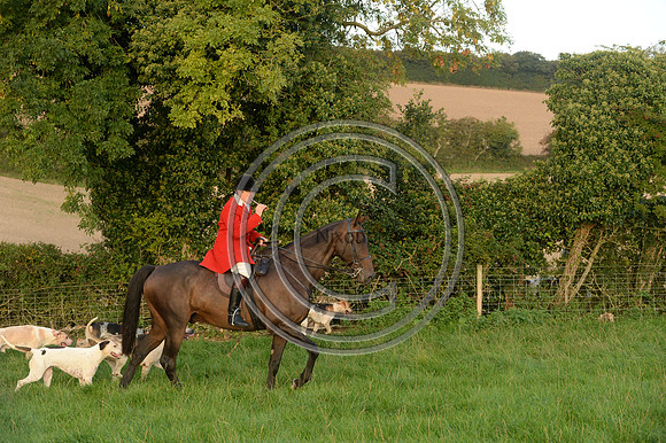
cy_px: 222
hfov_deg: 23.7
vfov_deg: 15.9
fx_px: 1590
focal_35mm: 86
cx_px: 333
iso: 2500
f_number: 5.6
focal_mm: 86
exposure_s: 1/1000
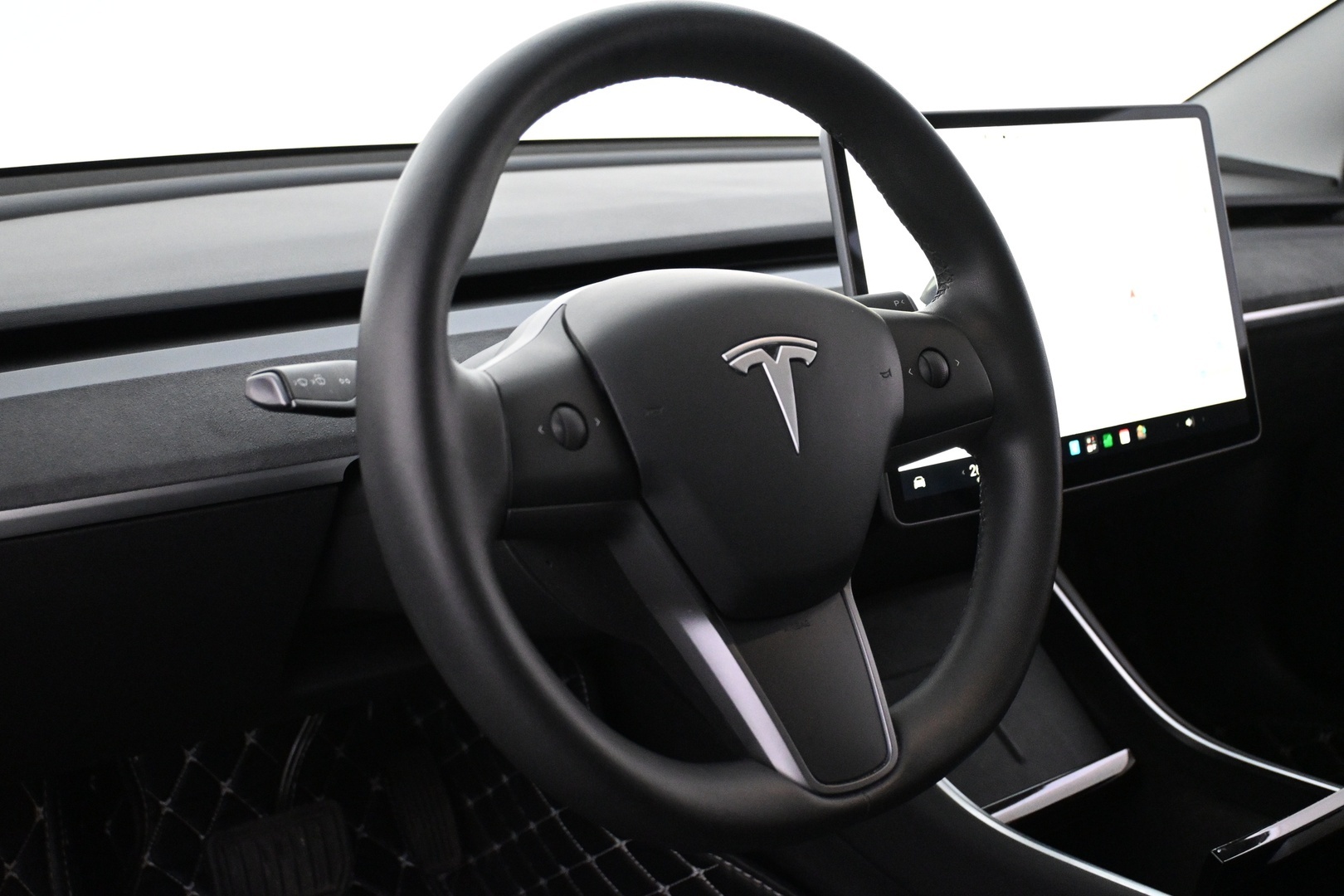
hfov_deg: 46.4
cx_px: 672
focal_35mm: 42
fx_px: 1568
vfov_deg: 31.9
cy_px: 448
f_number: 4.5
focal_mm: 28
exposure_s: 1/50
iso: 4000
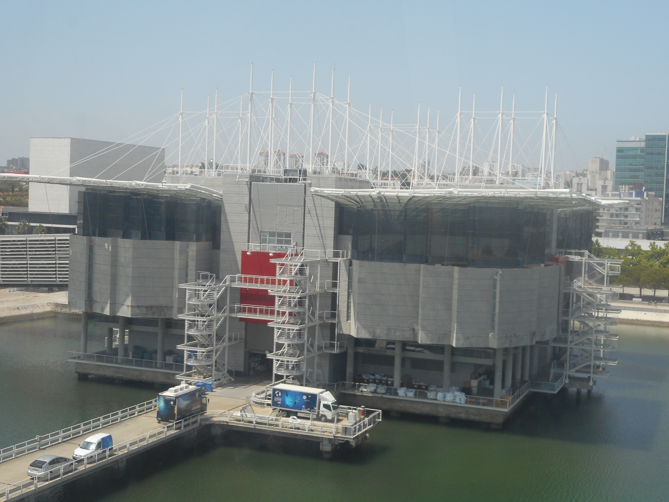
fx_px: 1005
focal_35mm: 52
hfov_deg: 36.8
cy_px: 249
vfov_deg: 28.0
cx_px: 333
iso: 125
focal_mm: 9.1
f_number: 4.9
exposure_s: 1/250
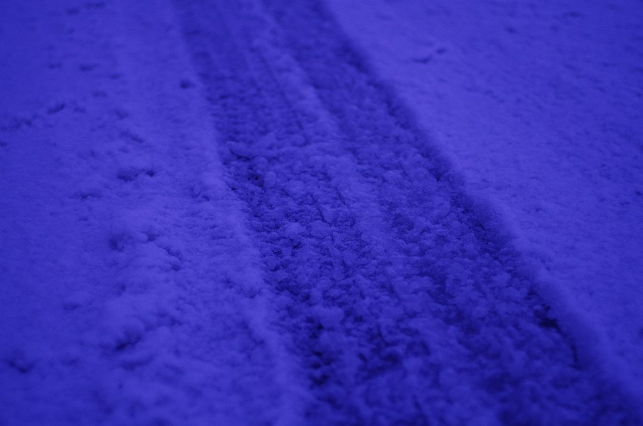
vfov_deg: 21.1
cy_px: 213
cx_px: 322
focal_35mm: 64
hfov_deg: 31.5
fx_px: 1141
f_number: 1.9
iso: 400
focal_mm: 43
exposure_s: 1/125
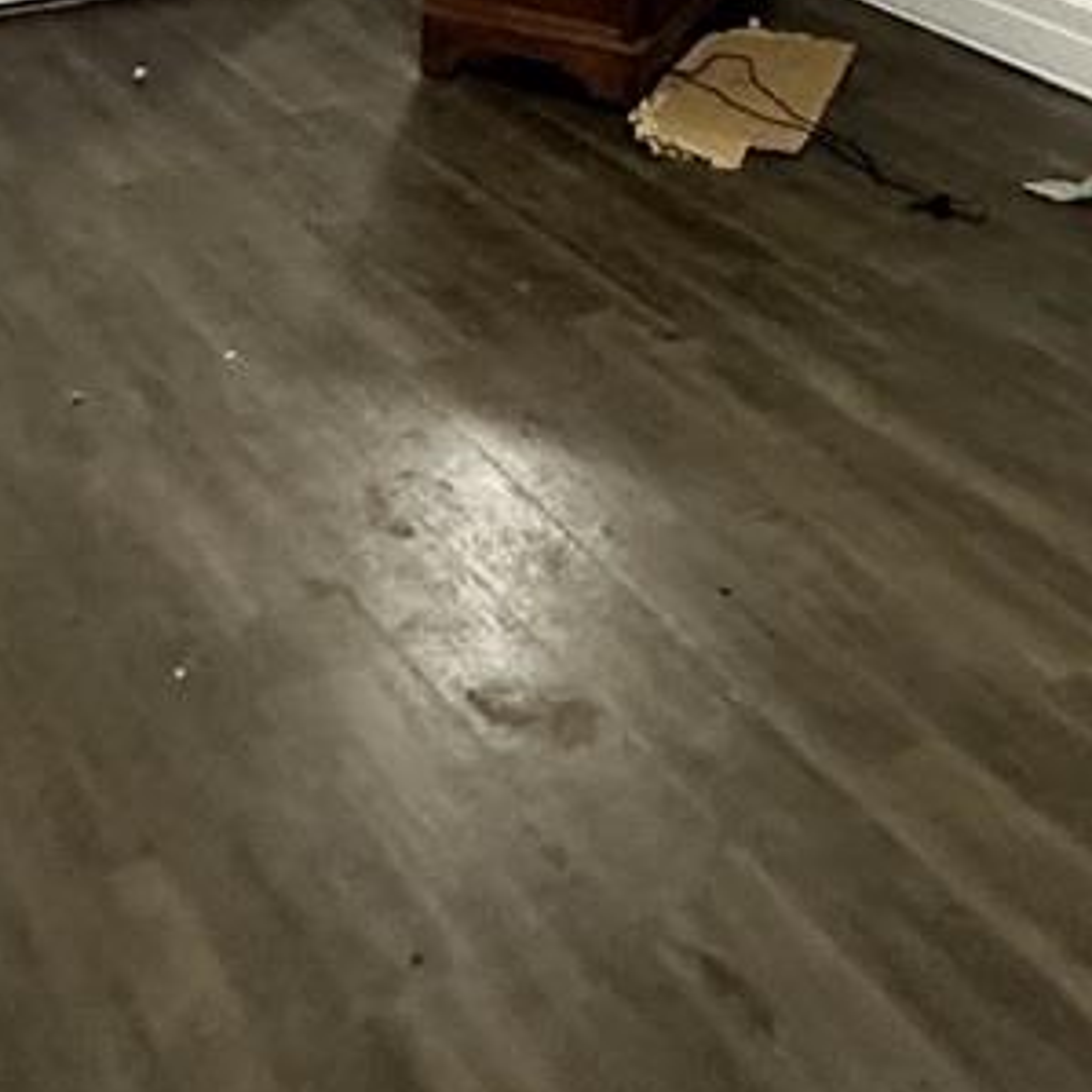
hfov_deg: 31.8
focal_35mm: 53
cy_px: -409
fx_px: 1892
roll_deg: -0.3
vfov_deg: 26.2
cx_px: 307
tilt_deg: -3.9
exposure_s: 1/60
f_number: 2.2
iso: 500
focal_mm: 2.22
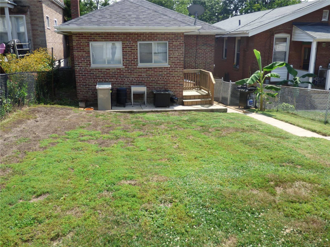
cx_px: 165
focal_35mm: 32
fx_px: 305
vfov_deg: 44.2
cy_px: 124
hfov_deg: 56.8
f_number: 3.3
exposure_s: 1/640
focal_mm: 5.53
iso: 100
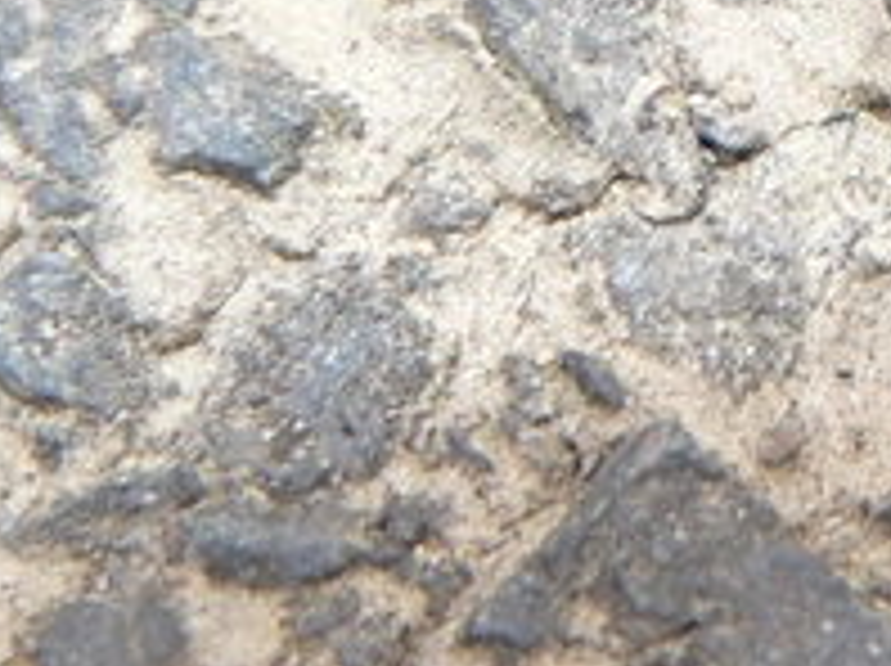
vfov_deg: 5.7
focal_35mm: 256
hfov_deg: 7.7
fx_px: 6581
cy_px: -324
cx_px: 1134
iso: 100
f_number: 4
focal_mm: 13.1
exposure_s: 1/160
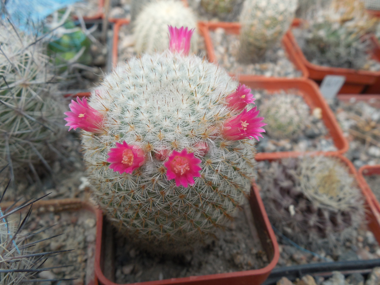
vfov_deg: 45.4
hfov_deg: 58.4
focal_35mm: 31
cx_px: 190
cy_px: 142
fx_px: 340
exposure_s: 1/320
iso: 125
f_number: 3.6
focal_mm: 5.6
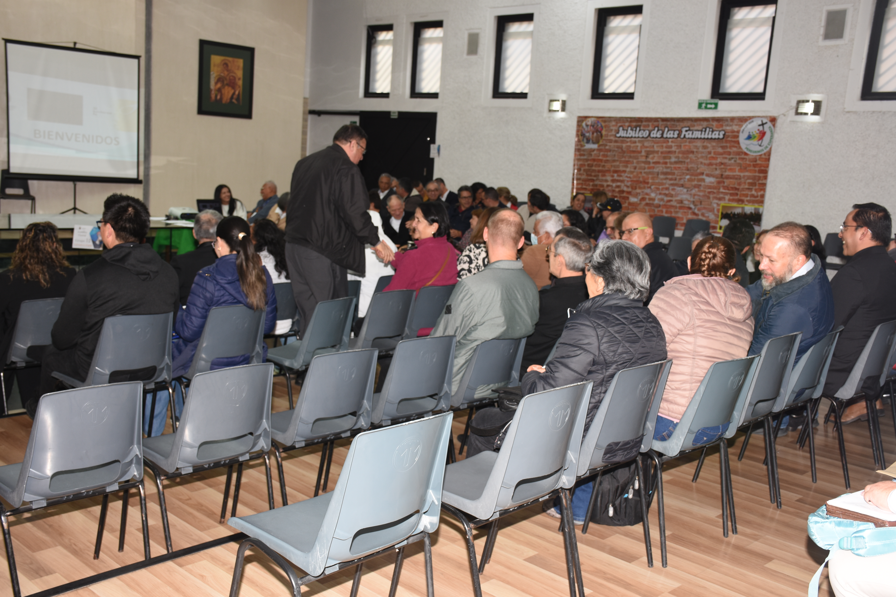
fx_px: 896
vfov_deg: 36.9
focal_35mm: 36
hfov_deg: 53.1
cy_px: 298
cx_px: 448
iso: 250
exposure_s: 1/80
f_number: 5.6
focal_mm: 24
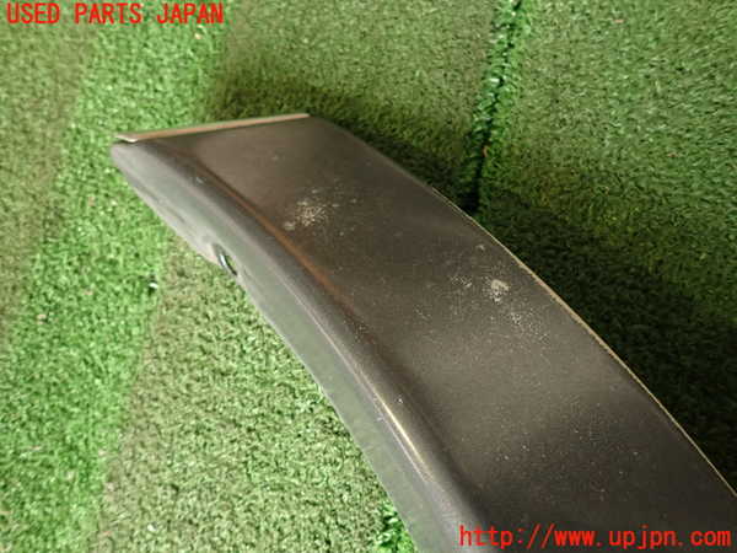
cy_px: 276
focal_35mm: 25
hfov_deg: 69.4
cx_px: 368
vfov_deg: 54.9
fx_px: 532
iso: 250
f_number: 2
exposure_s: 1/30
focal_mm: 4.5
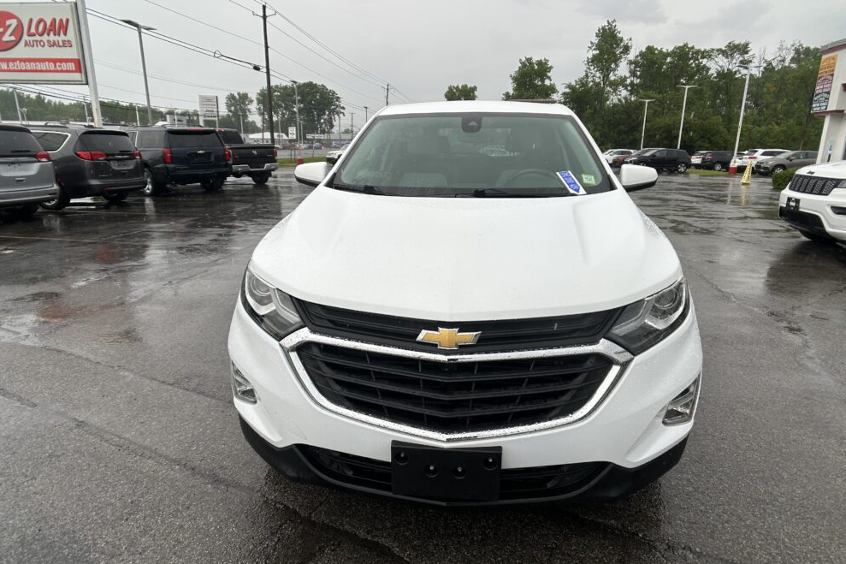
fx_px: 658
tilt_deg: -13.9
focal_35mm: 28
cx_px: 436
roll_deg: -1.3
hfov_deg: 65.5
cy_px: 269
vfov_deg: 46.4
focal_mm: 5.7
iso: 50
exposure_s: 1/957
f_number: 1.5
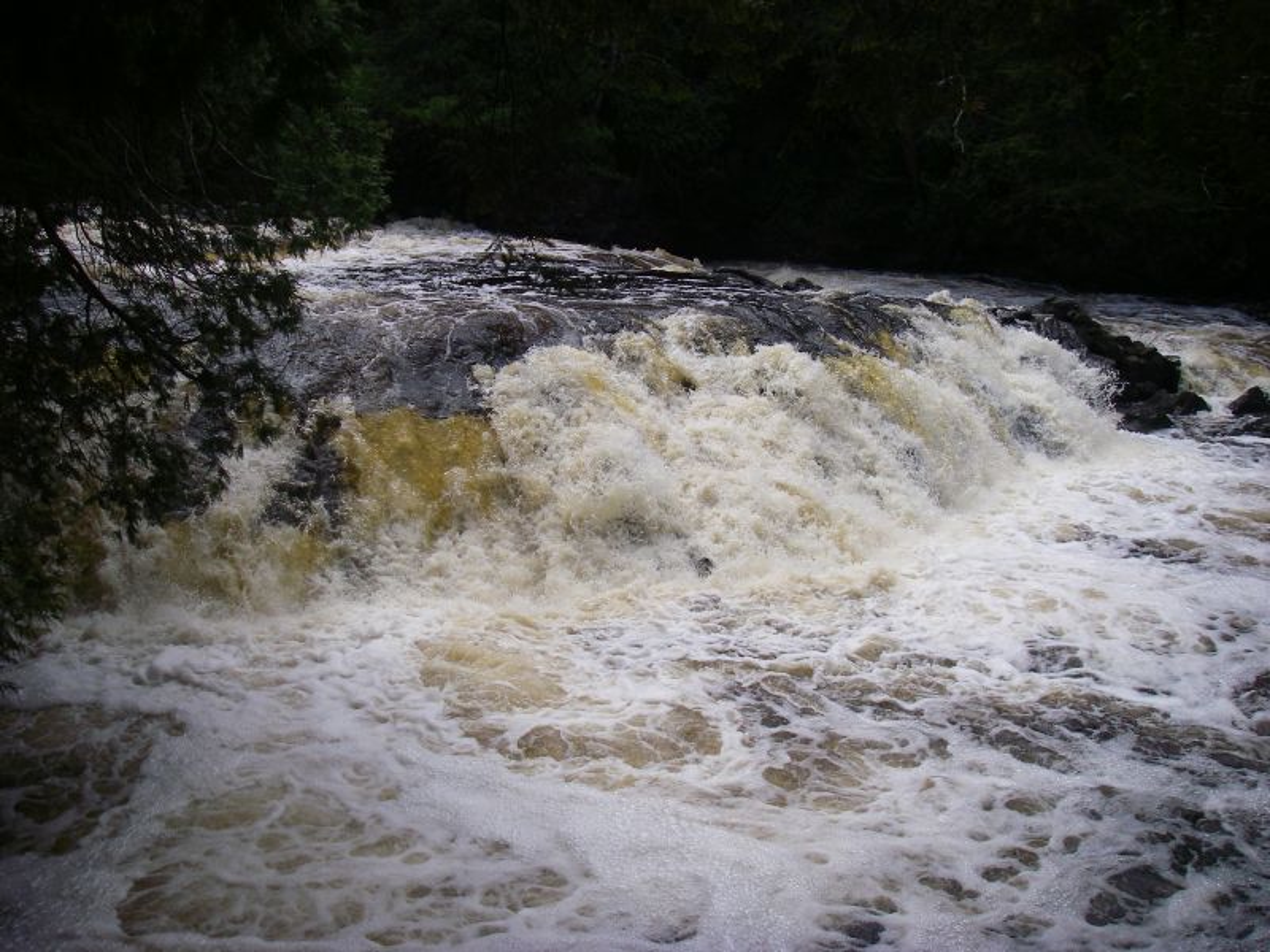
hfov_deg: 49.0
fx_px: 1394
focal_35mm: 38
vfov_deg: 37.7
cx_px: 635
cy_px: 476
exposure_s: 1/500
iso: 64
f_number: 3.3
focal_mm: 6.3
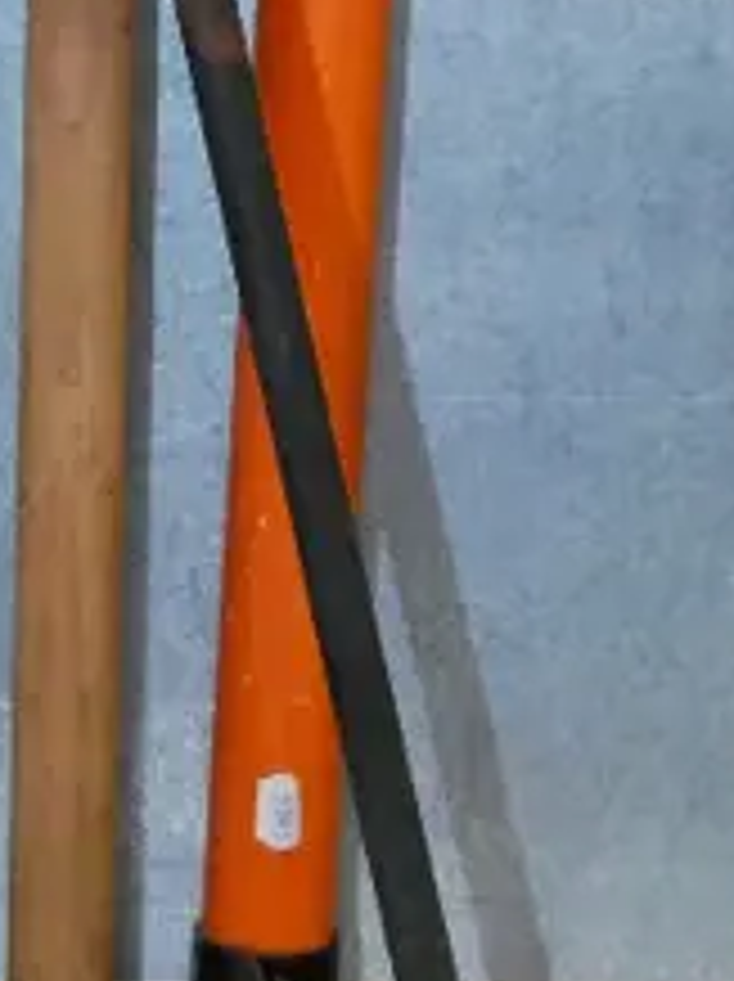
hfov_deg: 9.2
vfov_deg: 12.0
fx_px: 4532
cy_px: -351
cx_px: 79
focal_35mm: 160
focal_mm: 17
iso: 3200
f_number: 5.6
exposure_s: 1/160
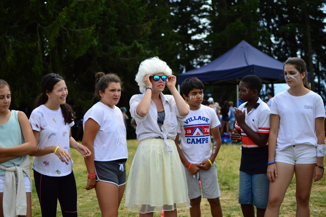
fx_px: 475
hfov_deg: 37.9
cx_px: 163
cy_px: 108
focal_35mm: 52
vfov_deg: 25.7
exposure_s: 1/3200
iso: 100
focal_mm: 35
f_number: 1.8
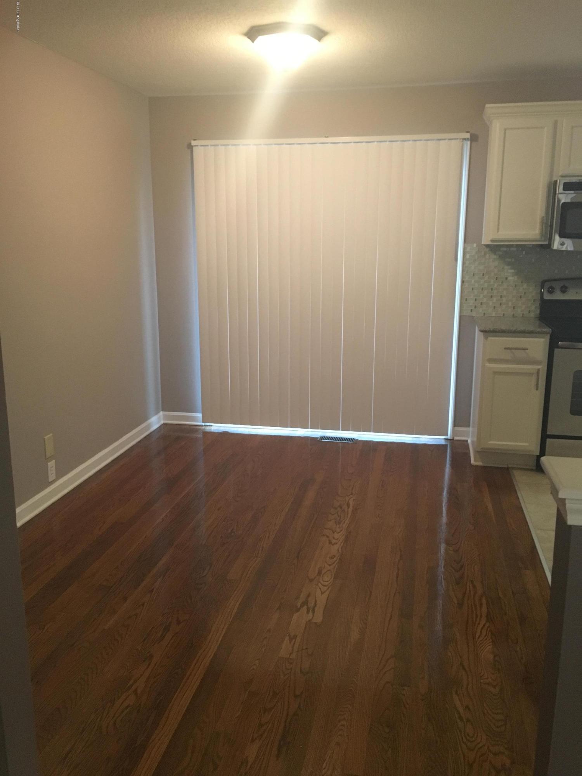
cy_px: 388
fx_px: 650
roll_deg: +0.6
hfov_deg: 48.2
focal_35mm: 29
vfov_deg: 61.7
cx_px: 291
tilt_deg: -12.6
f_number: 2.2
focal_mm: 4.15
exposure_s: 1/24
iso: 200
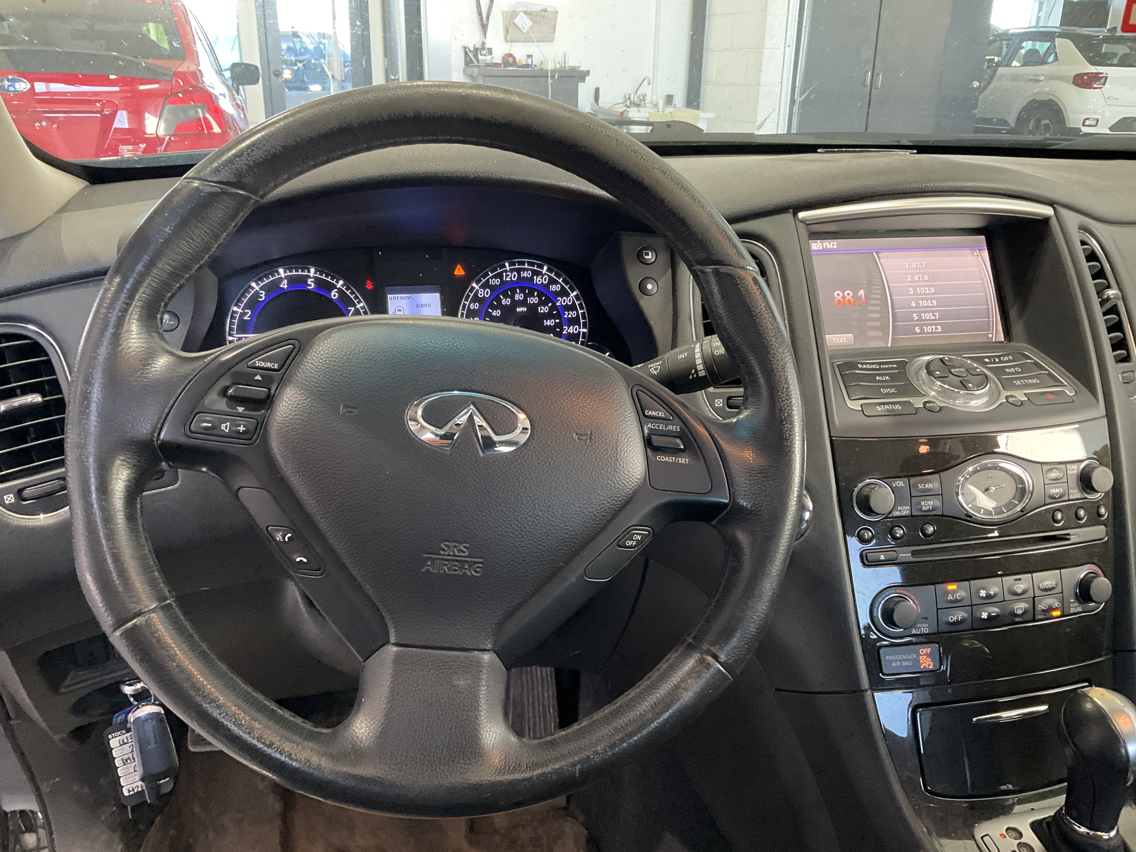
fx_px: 952
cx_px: 568
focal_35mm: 29
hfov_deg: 61.7
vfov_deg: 48.2
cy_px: 426
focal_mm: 3
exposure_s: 1/60
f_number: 1.8
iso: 250
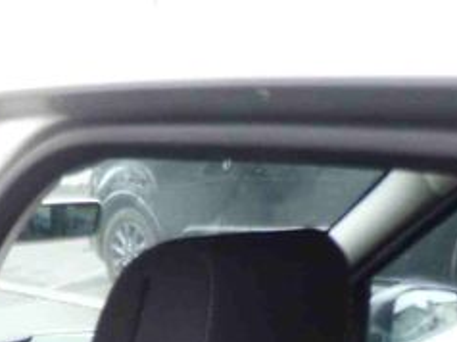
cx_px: -355
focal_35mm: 101
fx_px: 1332
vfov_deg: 12.6
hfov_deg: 16.4
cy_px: 719
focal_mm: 4.3
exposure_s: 1/60
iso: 200
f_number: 3.3
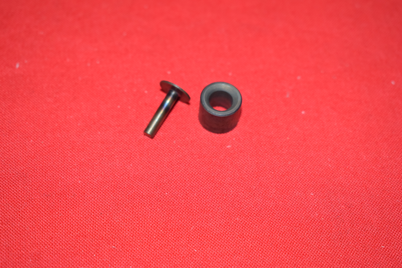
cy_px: 134
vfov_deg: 18.9
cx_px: 201
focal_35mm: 72
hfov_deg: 28.1
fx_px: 804
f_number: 5.3
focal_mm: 48
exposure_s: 1/200
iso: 1250
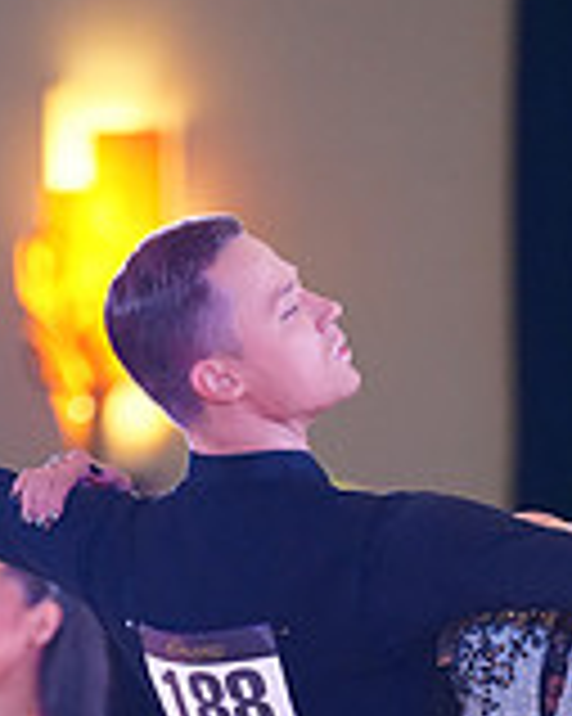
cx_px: 538
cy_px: 982
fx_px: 11184
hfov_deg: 2.9
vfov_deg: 3.7
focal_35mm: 528
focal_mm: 154
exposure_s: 1/400
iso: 5000
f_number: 2.8
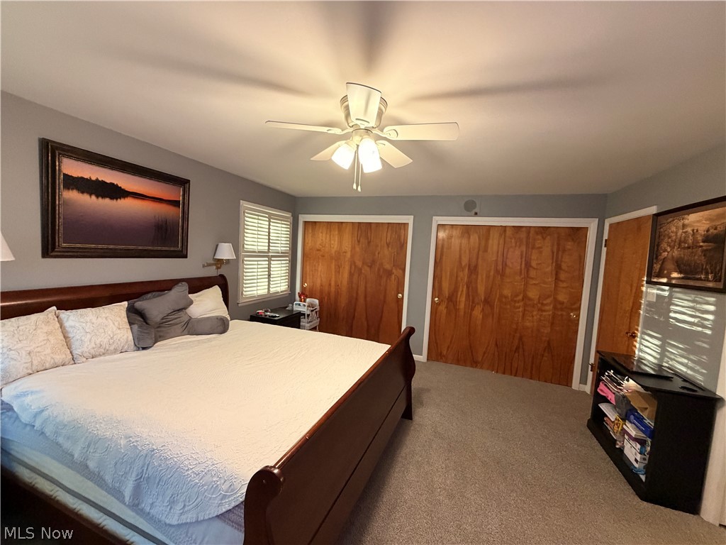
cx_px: 363
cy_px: 272
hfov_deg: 102.1
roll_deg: -3.5
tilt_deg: -3.8
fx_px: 294
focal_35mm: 14
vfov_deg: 85.7
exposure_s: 1/60
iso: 400
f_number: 2.2
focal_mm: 2.22
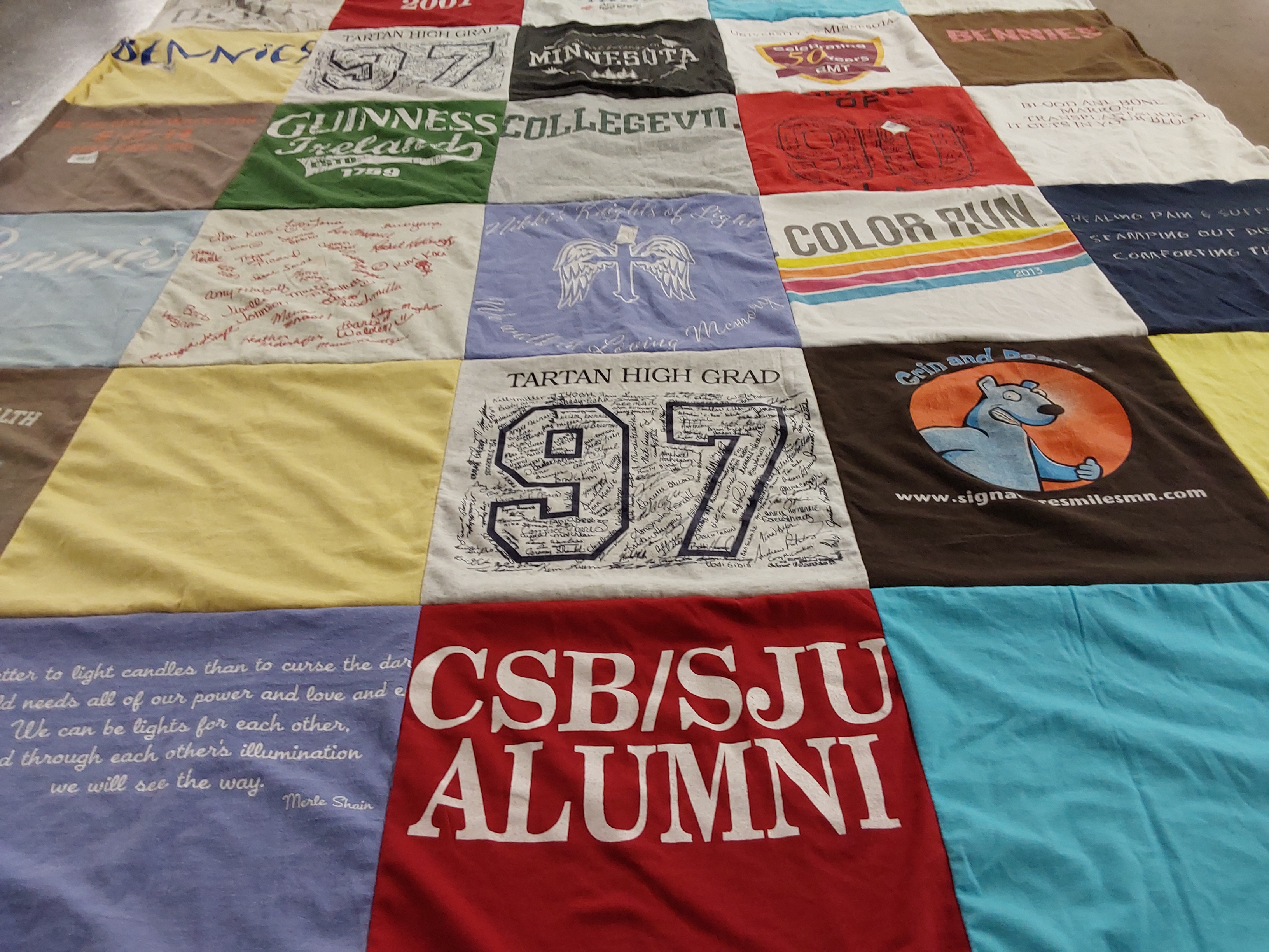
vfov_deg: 49.7
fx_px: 1026
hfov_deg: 63.4
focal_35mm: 28
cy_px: 476
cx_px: 634
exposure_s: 1/50
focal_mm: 2.91
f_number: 1.9
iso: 64
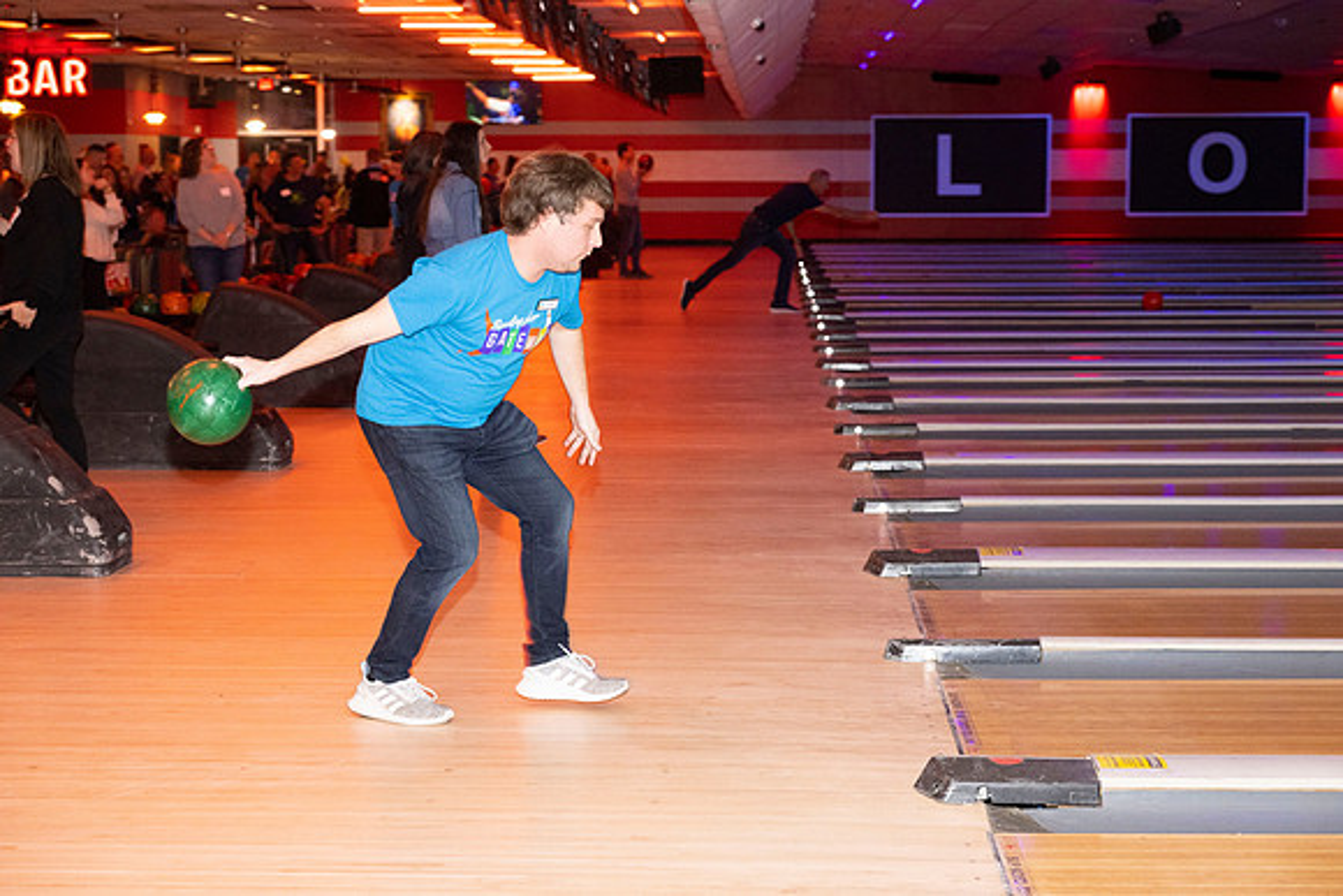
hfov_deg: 30.1
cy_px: 448
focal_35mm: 67
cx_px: 672
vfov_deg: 20.3
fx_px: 2500
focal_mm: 67
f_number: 5.6
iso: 2000
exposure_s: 1/100
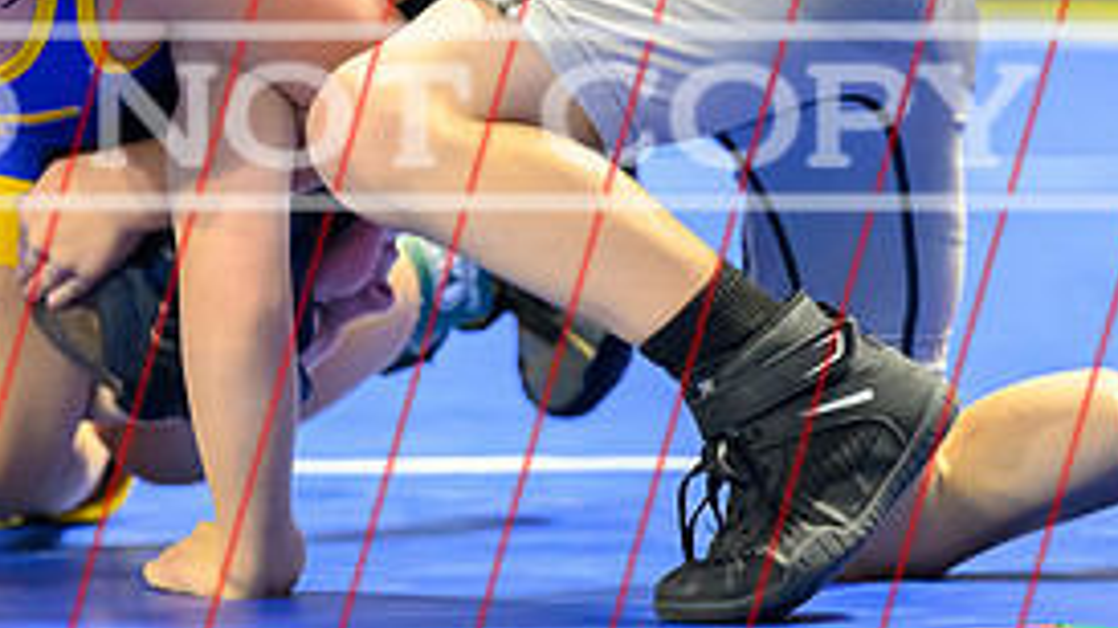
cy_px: 296
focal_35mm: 559
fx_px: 16568
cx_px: 223
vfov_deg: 2.2
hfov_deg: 3.9
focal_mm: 180
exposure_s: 1/800
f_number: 2.8
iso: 7200
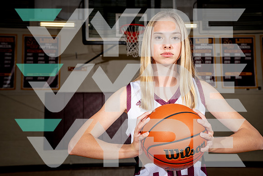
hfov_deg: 45.4
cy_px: 88
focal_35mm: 43
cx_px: 132
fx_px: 314
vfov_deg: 31.2
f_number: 6.3
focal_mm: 43
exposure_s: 1/250
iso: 100
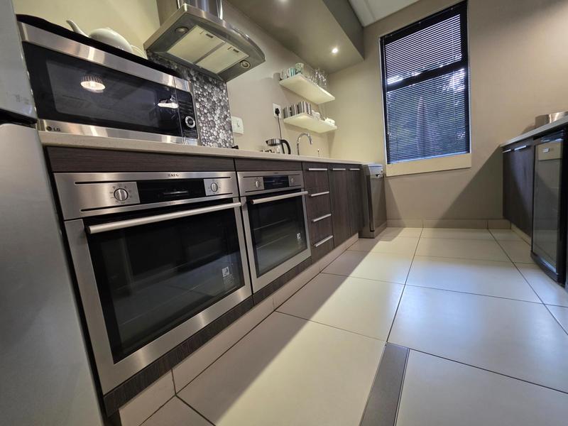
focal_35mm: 13
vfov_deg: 89.9
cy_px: 213
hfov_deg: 106.2
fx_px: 213
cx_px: 284
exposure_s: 1/50
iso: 400
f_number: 1.9
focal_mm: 2.2
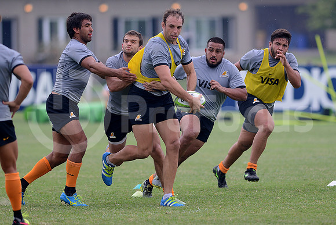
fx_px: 2801
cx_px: 168
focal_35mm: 300
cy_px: 112
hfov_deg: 6.9
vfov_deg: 4.6
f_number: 2.8
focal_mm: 300
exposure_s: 1/1000
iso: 200
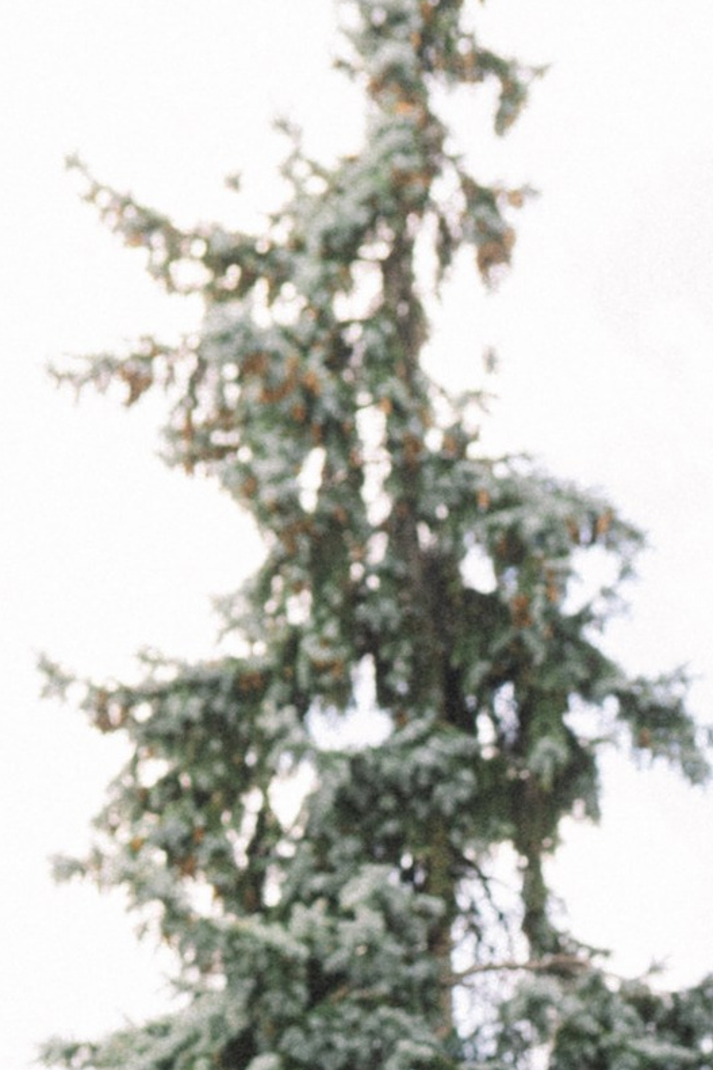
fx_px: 5052
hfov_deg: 8.0
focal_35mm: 170
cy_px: 2183
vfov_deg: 10.9
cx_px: 875
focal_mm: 35
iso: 320
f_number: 4
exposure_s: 1/400
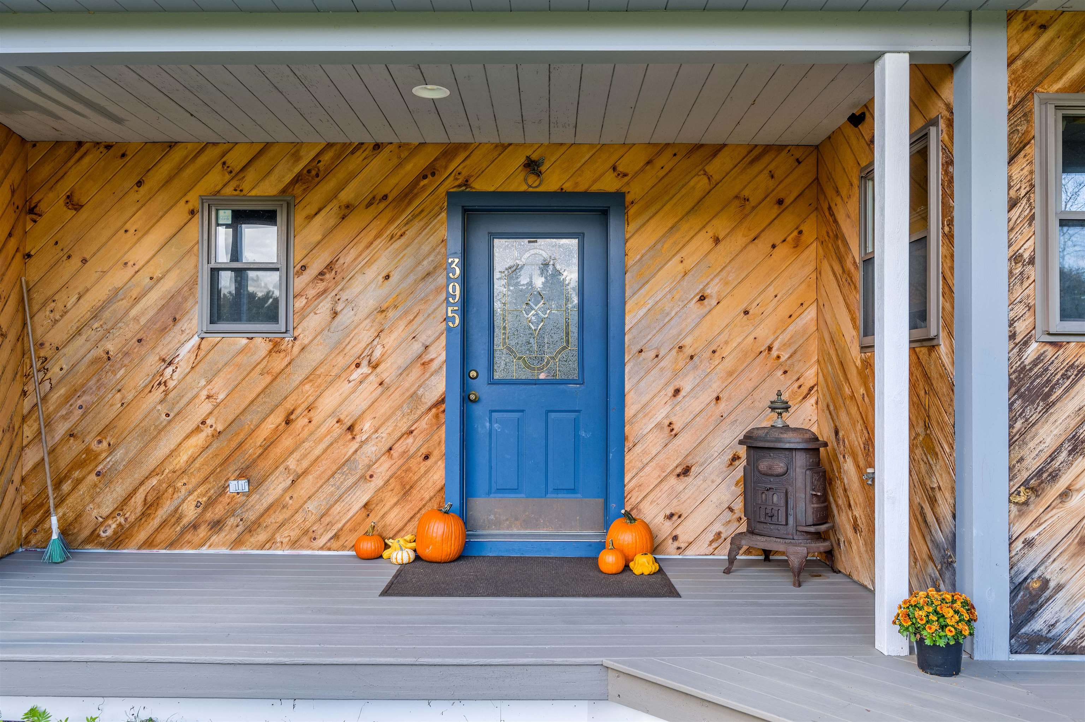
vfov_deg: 50.3
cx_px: 542
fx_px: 768
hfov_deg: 70.5
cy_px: 361
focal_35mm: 26
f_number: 5.6
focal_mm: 25.5
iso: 100
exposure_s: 1/15
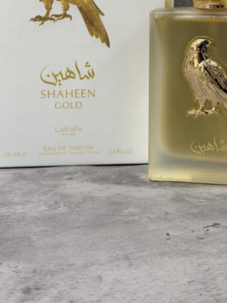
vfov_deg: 23.1
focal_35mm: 83
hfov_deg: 17.8
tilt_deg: -8.3
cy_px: 49
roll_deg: -0.7
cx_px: 120
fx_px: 726
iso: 250
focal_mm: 6.76
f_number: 1.78
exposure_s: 1/40
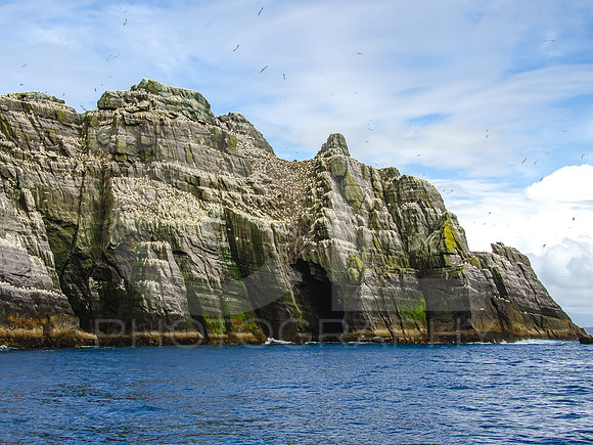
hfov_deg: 28.4
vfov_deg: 21.5
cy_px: 221
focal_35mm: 68
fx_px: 1170
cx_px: 251
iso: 500
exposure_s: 1/160
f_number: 18
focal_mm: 40
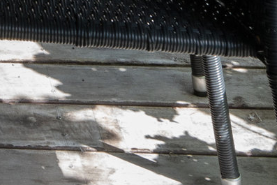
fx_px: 1162
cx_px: -189
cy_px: -459
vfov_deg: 7.4
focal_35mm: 151
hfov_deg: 12.6
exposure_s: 1/80
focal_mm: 20
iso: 800
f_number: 11
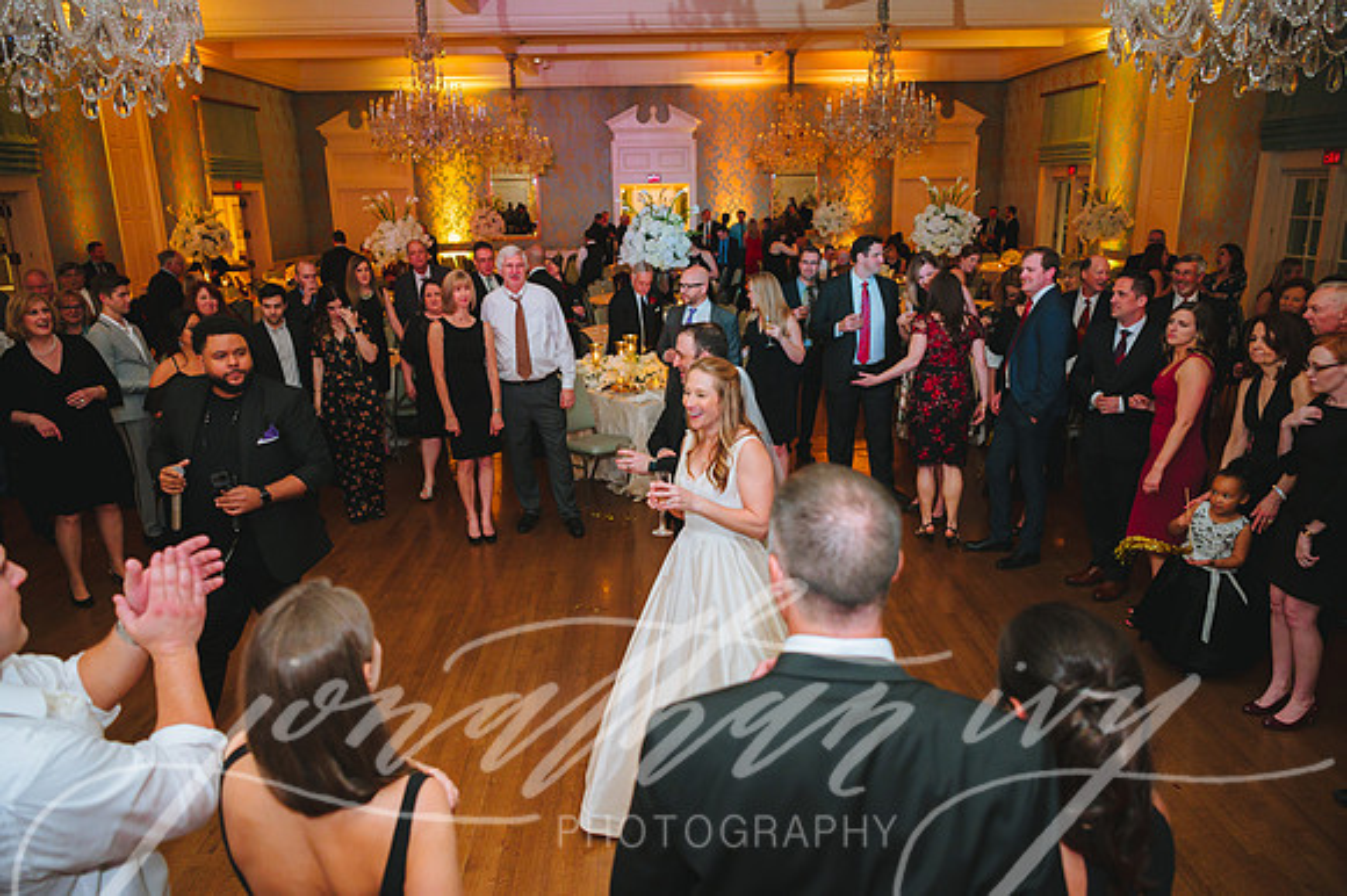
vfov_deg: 53.1
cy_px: 448
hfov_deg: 73.8
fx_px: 897
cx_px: 674
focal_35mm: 24
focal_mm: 24
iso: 2500
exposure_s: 1/100
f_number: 2.8
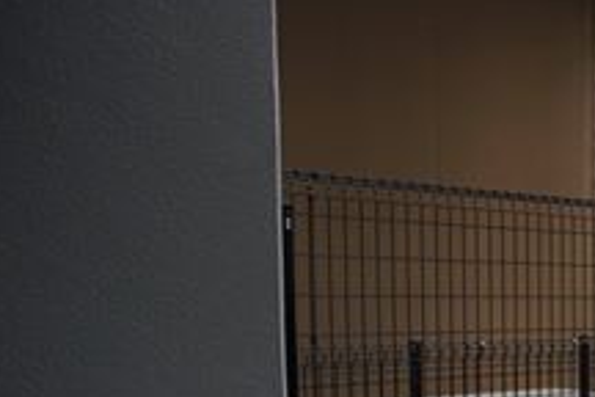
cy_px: 426
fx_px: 1173
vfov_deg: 18.5
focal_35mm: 71
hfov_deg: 24.2
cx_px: 815
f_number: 4
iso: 160
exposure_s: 1/60
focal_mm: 16
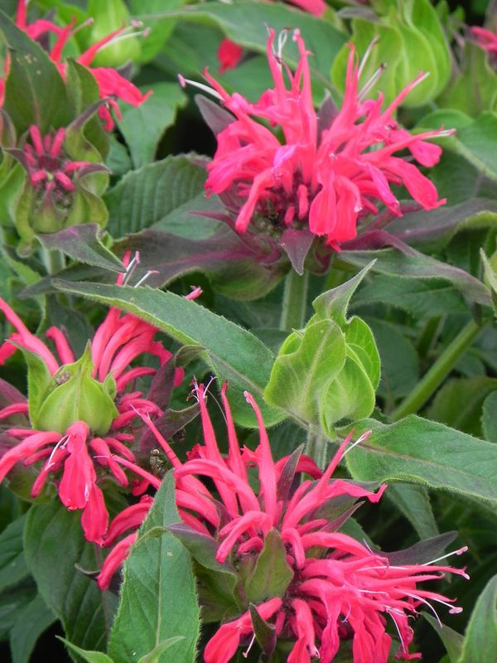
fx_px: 9208
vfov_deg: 4.1
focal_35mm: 481
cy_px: 332
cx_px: 248
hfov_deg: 3.1
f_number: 5
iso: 160
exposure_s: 1/160
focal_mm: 85.6
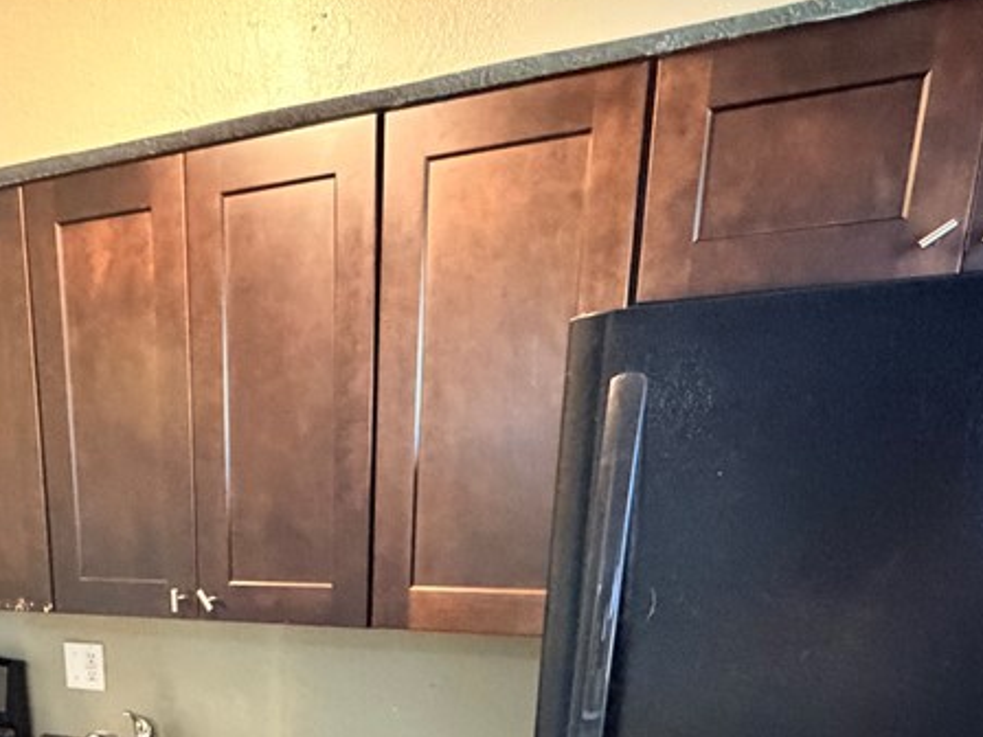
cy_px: 809
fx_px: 909
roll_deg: -0.4
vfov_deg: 37.1
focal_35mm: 32
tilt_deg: -15.9
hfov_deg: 55.7
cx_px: 331
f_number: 2.2
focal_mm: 2.22
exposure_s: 1/40
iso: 1600
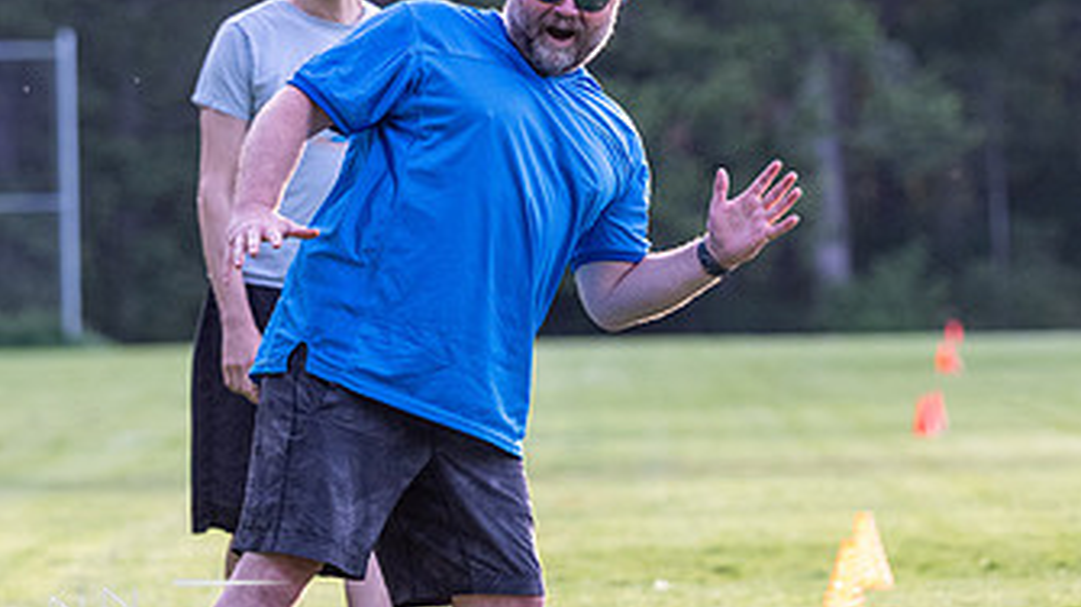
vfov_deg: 2.8
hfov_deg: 4.9
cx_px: 540
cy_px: 200
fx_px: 12576
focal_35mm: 439
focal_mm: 150
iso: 1250
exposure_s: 1/800
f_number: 3.5
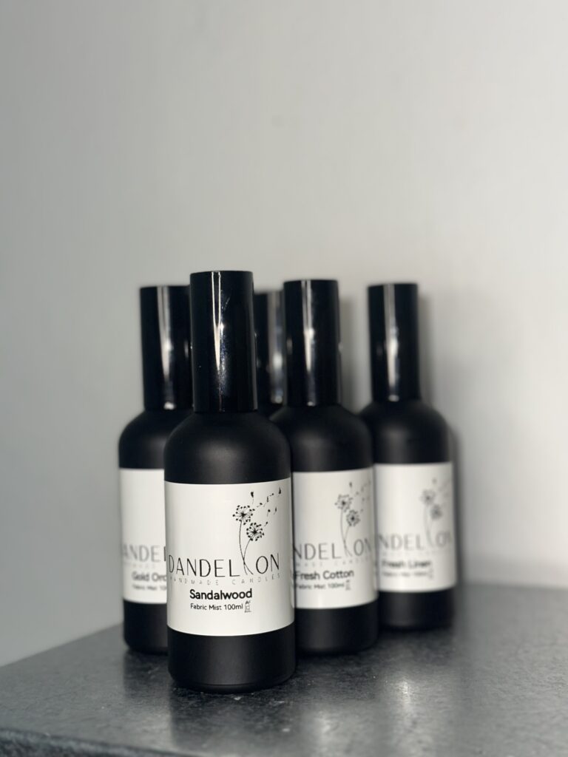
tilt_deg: -0.8
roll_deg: +0.6
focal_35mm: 48
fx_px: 1050
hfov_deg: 30.3
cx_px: 284
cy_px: 378
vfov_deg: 39.7
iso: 50
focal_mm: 6.86
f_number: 1.78
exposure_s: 1/57
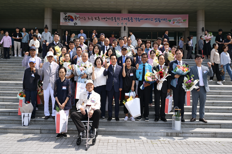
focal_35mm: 28
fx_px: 177
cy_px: 77
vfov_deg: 47.1
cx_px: 116
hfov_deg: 66.4
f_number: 8
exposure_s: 1/200
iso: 125
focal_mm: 27.5
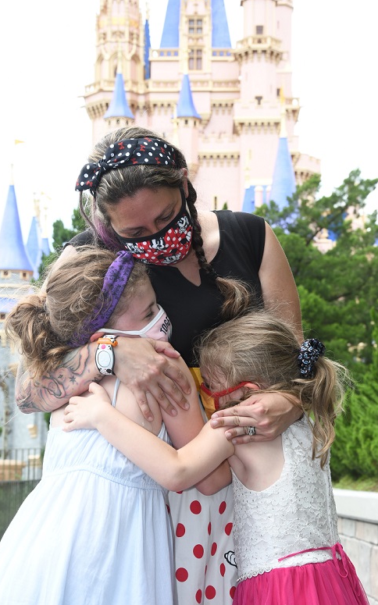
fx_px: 1270
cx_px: 180
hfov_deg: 16.9
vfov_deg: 26.8
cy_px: 302
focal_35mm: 77
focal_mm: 50
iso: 400
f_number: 8
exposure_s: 1/250
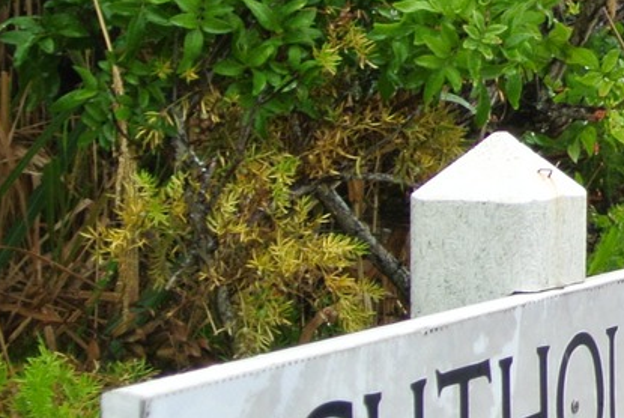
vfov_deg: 8.2
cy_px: 214
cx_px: 1246
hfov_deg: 11.1
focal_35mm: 168
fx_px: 2916
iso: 100
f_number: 4.2
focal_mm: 15.1
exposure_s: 1/200
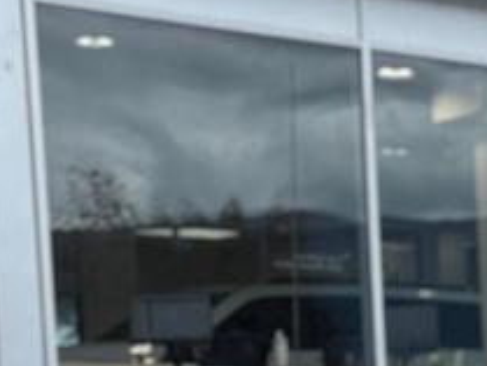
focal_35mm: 159
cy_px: 683
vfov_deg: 8.9
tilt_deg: -5.7
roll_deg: +1.6
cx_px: 960
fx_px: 2238
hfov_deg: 11.3
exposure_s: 1/1626
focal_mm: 5.96
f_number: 1.6
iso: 50
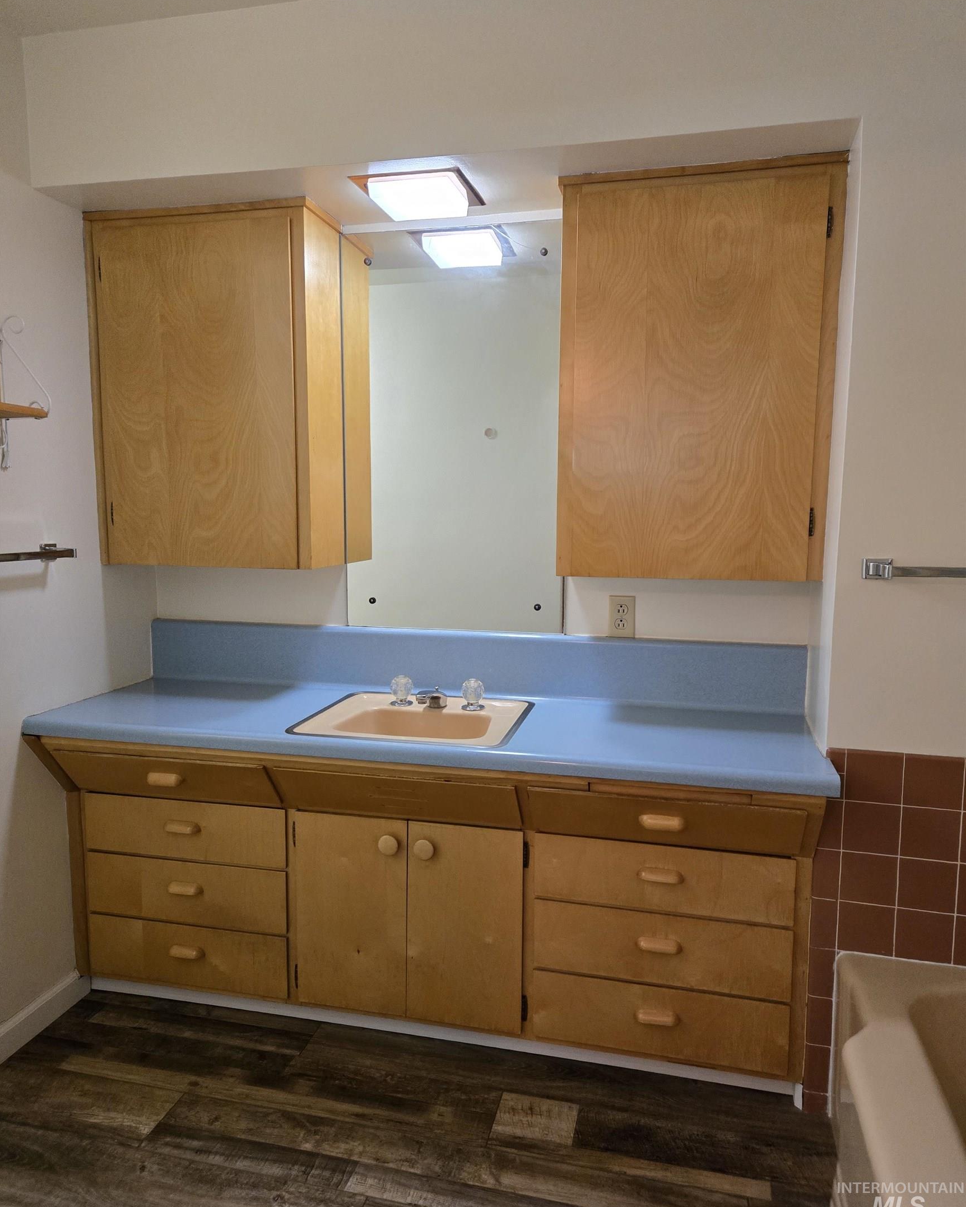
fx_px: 858
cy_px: 601
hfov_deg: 58.8
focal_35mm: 24
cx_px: 482
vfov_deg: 70.3
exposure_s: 1/120
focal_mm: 5.4
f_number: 1.8
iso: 800
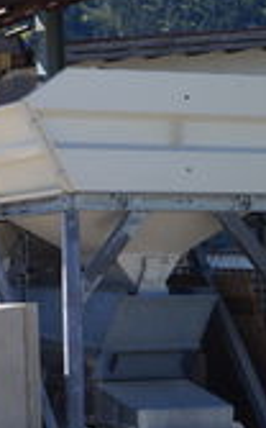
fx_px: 1593
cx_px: -215
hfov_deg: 9.1
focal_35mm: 137
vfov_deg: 15.3
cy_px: 164
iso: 100
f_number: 10
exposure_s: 1/125
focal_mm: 30
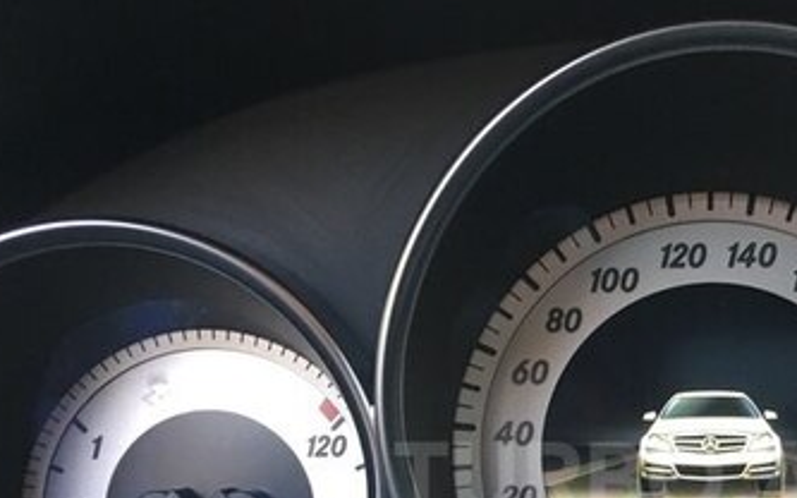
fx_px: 1325
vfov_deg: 20.7
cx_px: 639
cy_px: 478
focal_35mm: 61
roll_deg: +0.8
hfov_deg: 32.6
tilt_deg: -13.6
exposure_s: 1/17
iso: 64
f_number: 2.2
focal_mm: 4.15
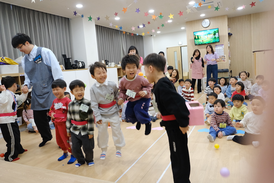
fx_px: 206
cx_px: 137
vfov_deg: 47.9
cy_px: 92
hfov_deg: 67.4
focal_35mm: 27
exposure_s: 1/160
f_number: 2.8
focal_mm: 18
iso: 2000
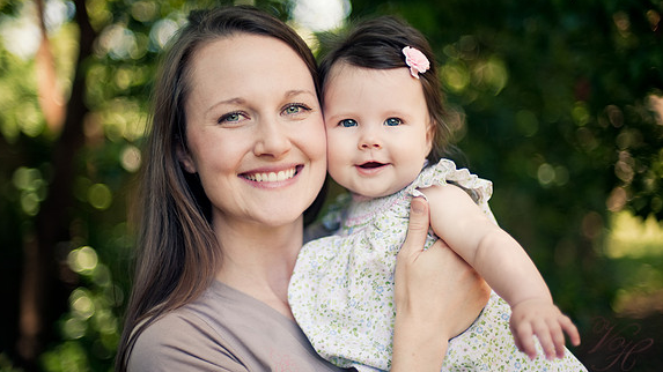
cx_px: 330
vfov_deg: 22.6
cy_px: 171
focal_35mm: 53
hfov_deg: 39.2
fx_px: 932
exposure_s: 1/800
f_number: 1.4
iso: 200
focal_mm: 50
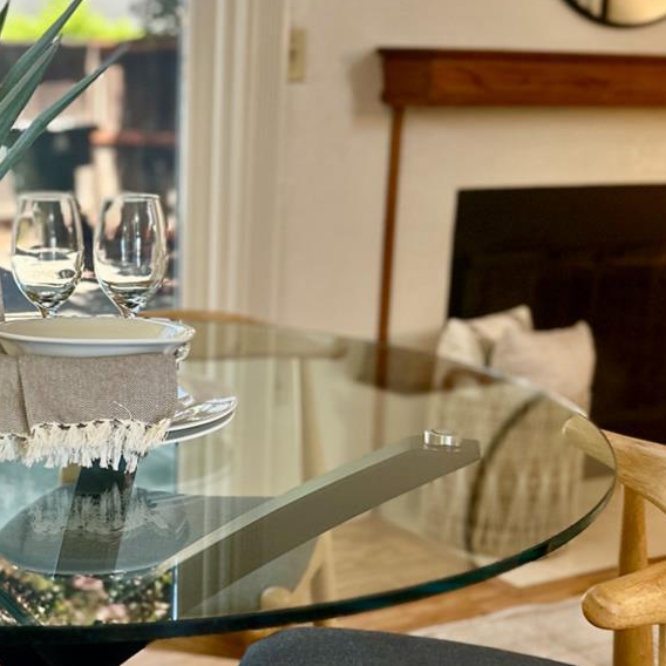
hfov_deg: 29.9
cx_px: 140
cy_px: 417
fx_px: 1219
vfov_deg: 30.4
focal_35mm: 56
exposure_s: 1/60
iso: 250
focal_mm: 6.86
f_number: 1.78
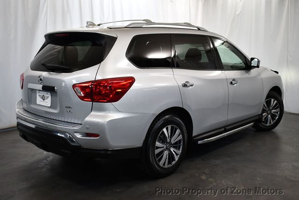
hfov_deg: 48.4
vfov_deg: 33.5
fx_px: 333
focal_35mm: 40
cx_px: 150
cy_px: 100
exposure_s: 1/250
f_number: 3.5
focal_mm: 20
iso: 800
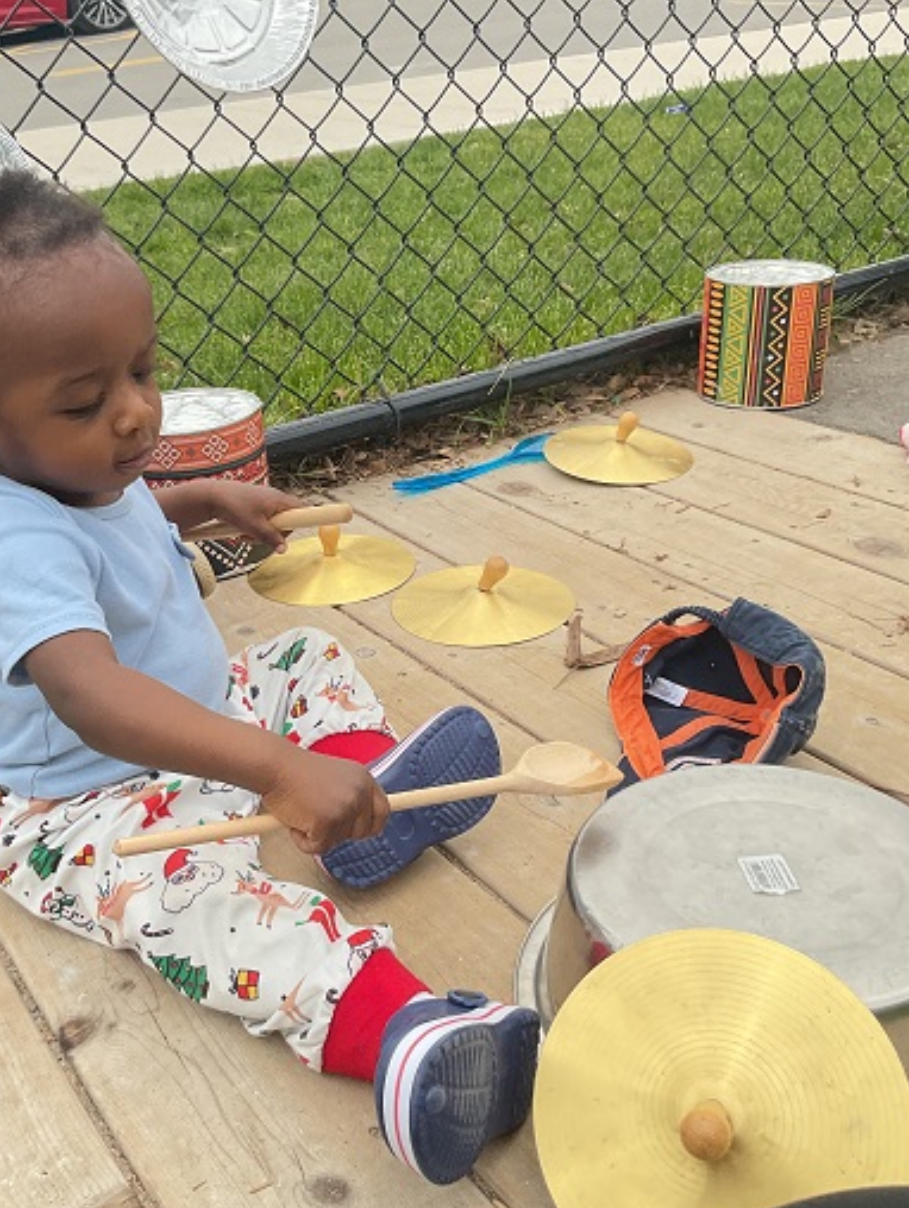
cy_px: 580
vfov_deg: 48.9
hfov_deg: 37.5
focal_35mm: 38
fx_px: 1328
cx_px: 338
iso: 16
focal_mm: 3
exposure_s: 1/929
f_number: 1.8
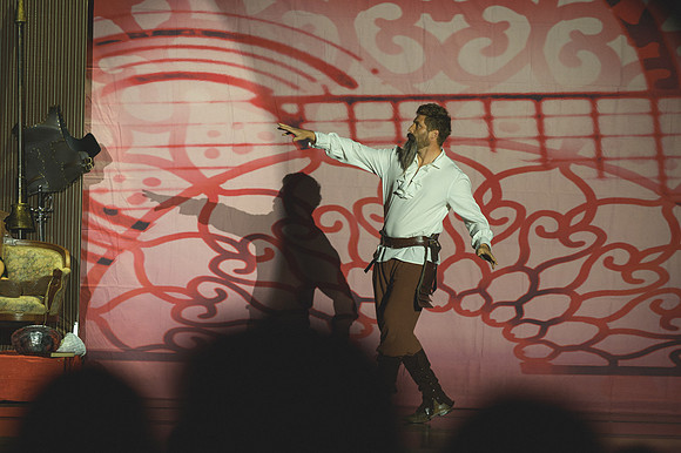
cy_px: 226
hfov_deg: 8.9
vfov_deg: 5.9
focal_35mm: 232
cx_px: 340
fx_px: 4386
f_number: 2.8
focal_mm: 155
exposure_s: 1/400
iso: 1000
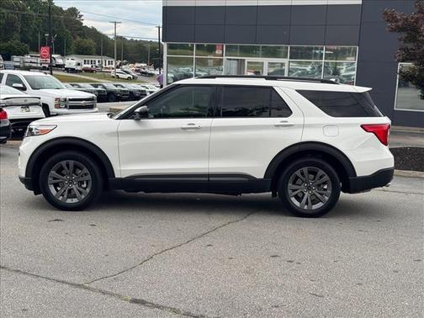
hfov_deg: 39.7
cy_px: 159
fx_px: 588
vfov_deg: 30.3
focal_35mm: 48
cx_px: 212
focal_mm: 6.76
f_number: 1.78
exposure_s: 1/451
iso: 64
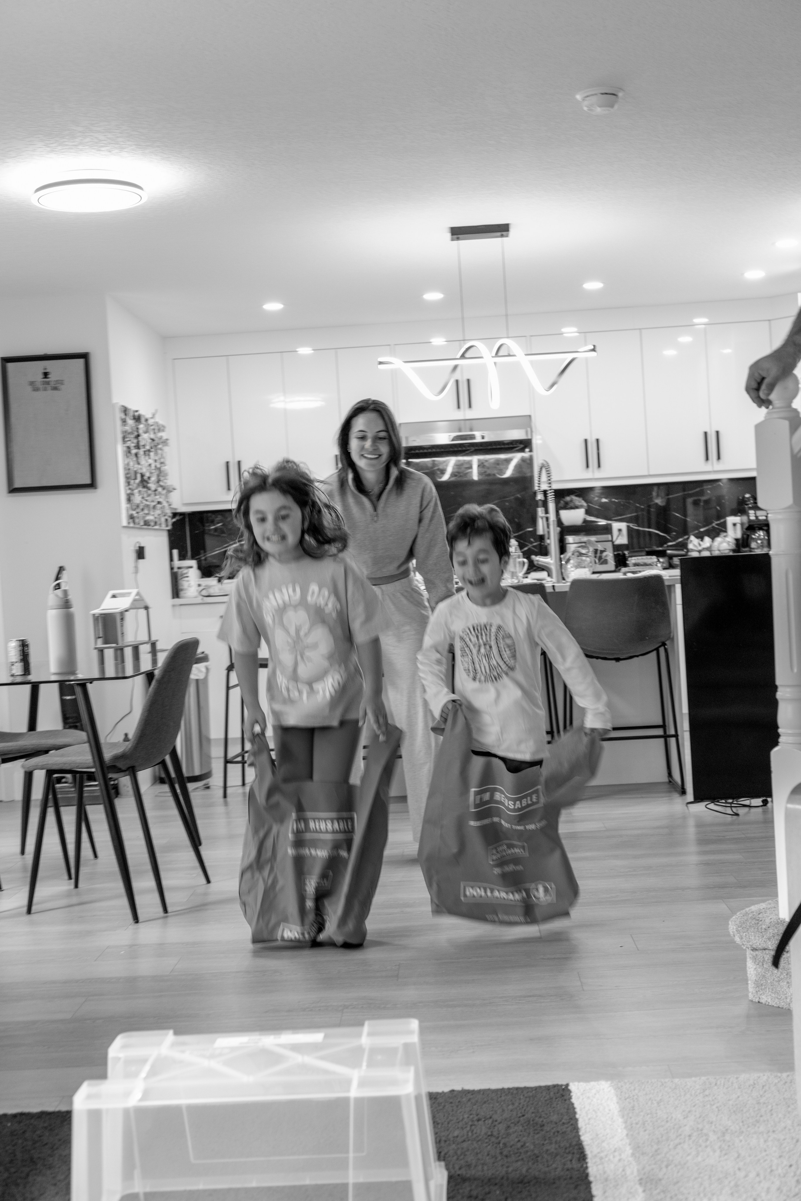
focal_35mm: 45
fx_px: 1502
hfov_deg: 29.9
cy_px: 600
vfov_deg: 43.6
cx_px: 400
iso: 1250
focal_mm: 45
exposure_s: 1/60
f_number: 4
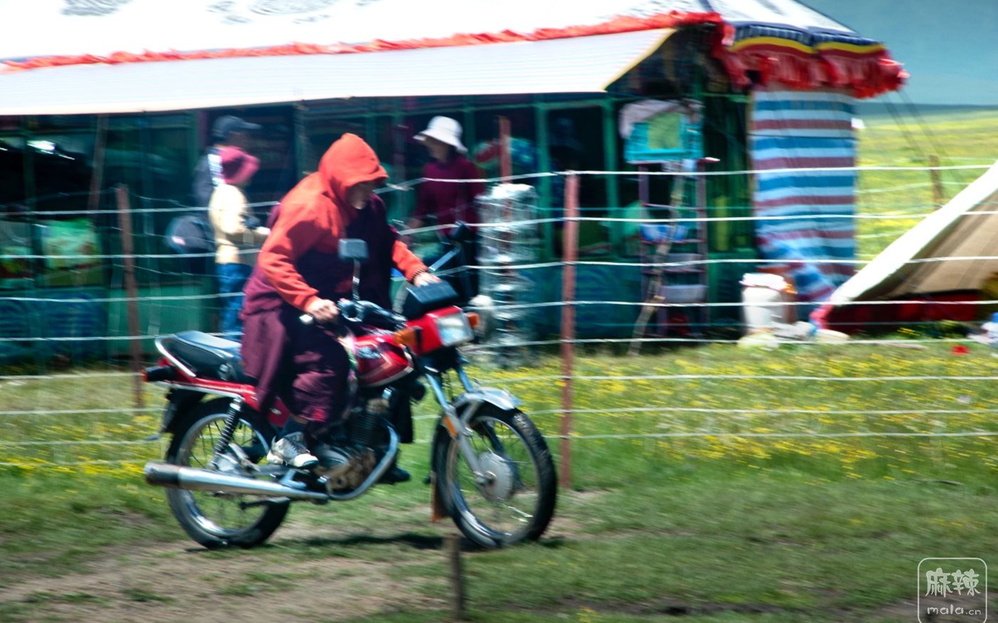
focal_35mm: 207
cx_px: 499
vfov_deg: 6.4
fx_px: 5615
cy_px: 307
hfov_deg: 10.2
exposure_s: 1/50
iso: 200
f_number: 13
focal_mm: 135
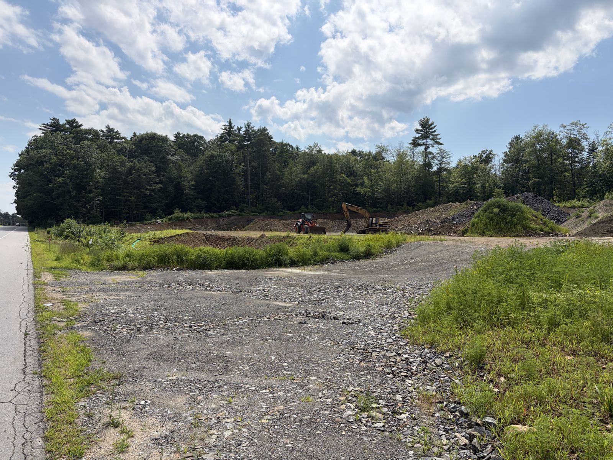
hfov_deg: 67.3
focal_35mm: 26
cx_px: 306
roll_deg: +0.0
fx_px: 460
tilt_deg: -0.3
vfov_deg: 53.1
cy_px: 230
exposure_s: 1/5348
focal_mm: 5.96
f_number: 1.6
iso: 50
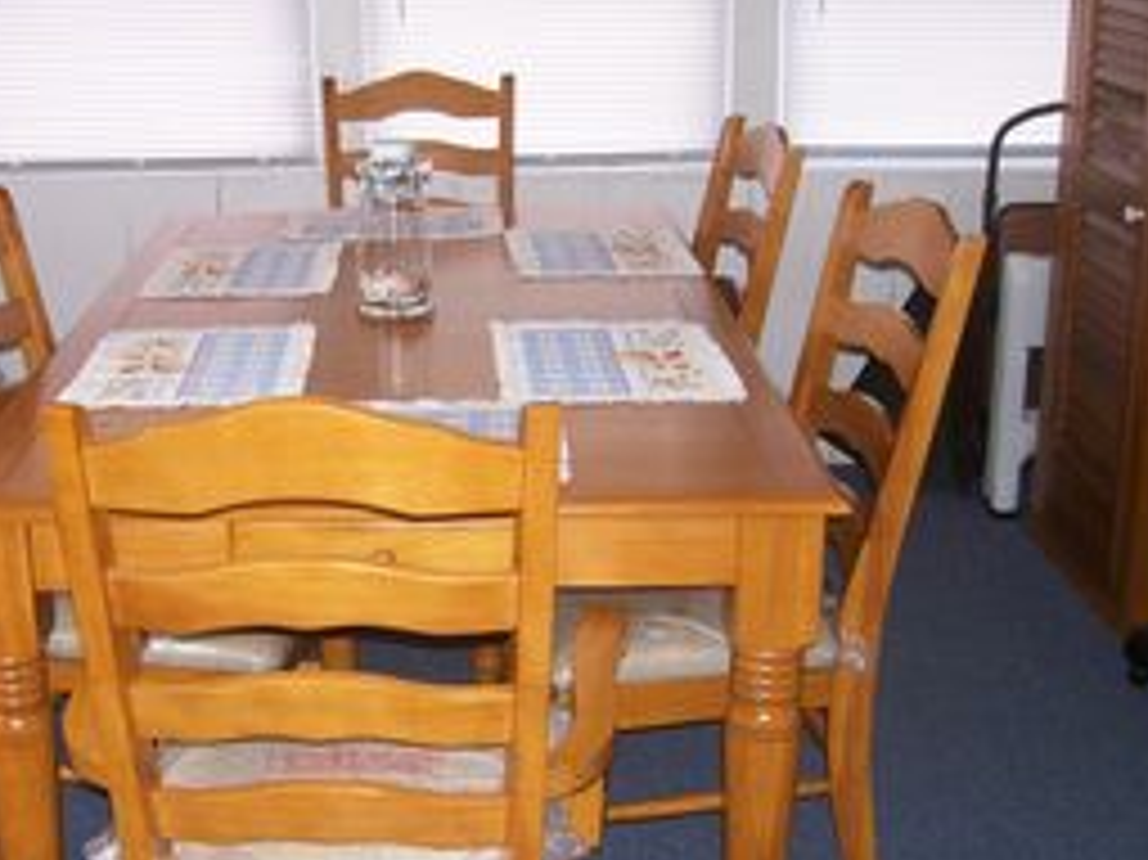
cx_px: 432
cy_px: 450
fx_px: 1724
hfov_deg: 36.6
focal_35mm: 52
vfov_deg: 28.0
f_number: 2.7
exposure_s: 1/64
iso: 140
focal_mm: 6
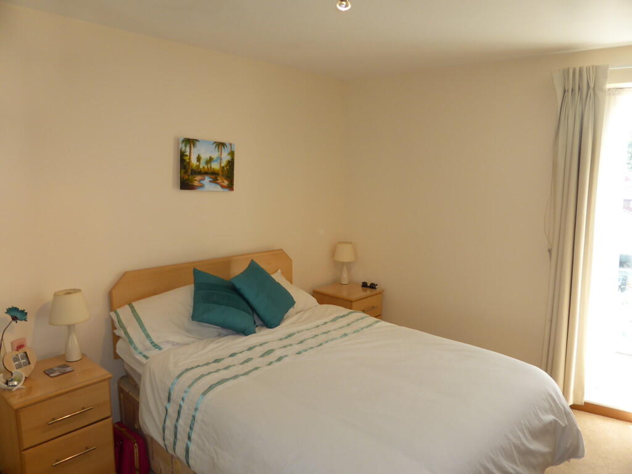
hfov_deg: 71.6
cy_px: 237
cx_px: 316
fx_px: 438
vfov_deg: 56.8
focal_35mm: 24
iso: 100
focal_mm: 4.3
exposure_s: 1/60
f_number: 3.3
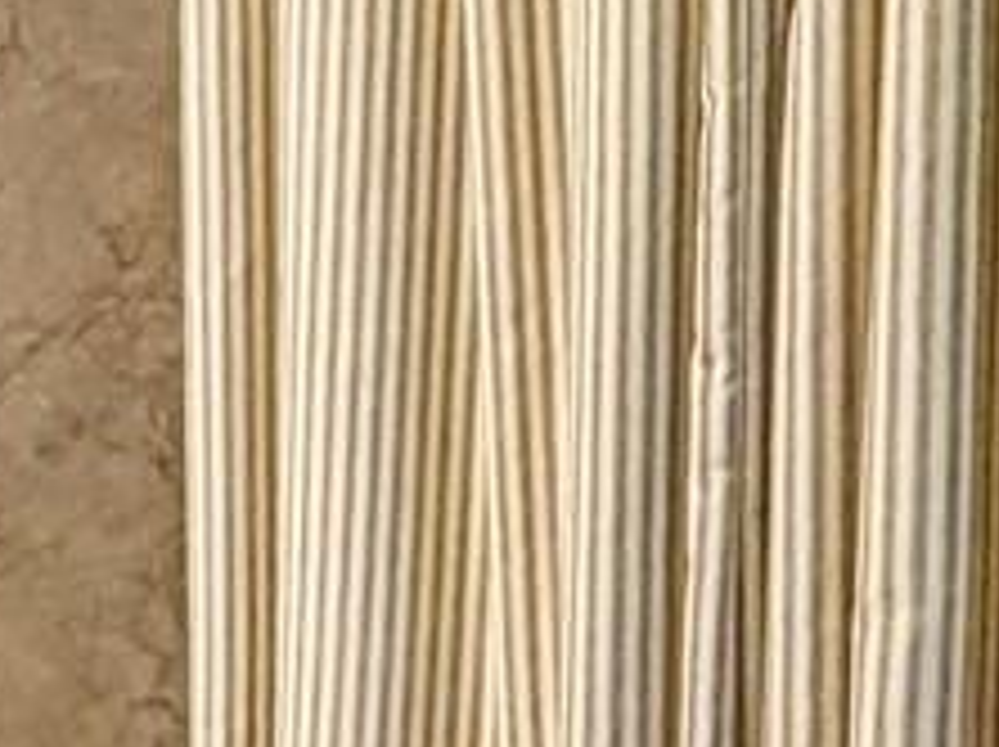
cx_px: -788
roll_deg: +4.1
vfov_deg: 14.0
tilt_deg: -5.3
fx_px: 2912
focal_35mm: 101
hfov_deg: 16.4
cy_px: 1017
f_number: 2.2
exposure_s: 1/60
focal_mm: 2.22
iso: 250
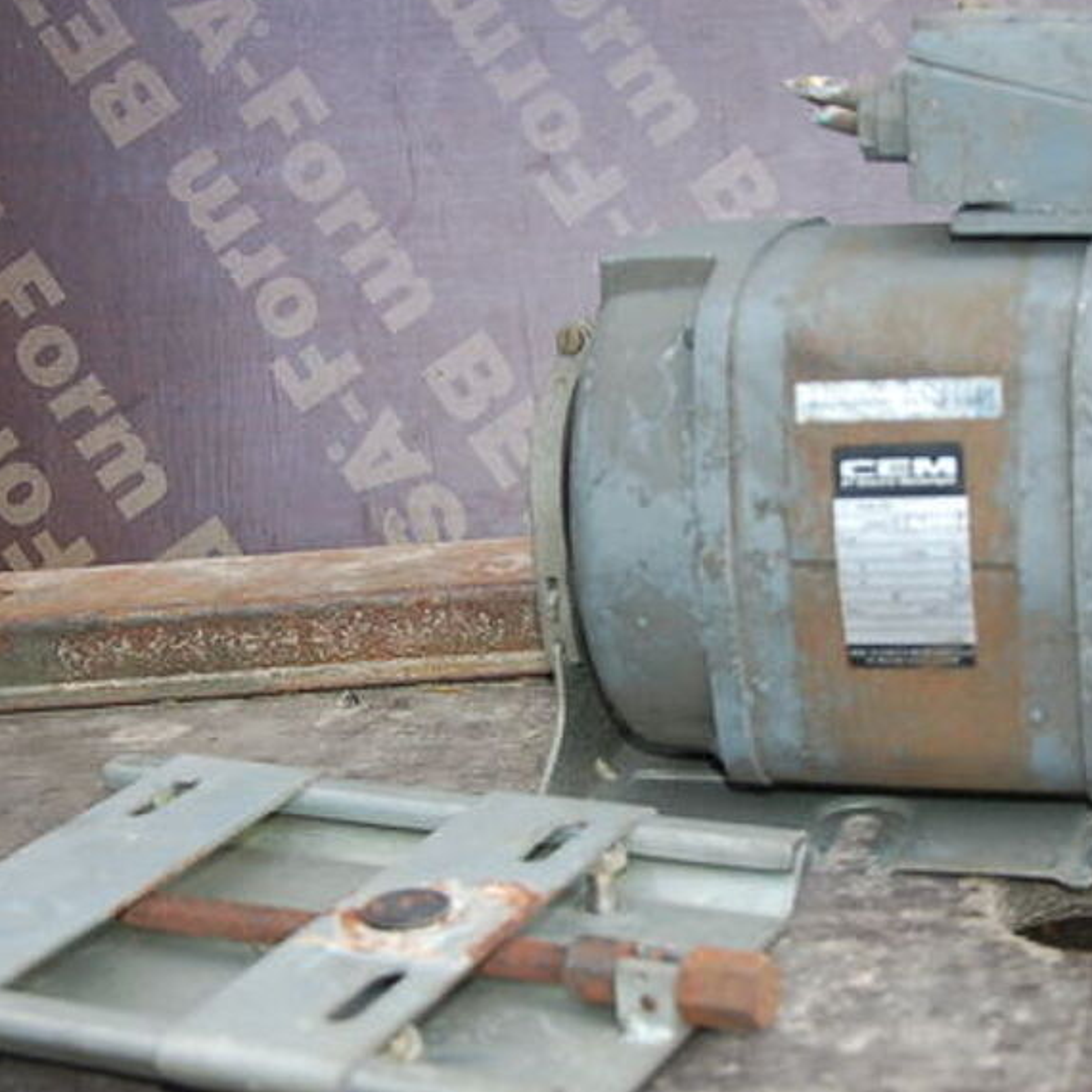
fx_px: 2391
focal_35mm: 67
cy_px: 532
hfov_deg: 25.6
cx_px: 741
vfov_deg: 25.7
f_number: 4.2
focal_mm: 30
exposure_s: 1/320
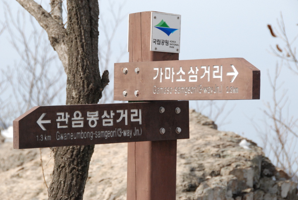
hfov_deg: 12.0
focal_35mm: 172
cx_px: 148
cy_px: 97
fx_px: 1422
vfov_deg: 8.0
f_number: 9
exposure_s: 1/1250
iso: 800
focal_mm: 105
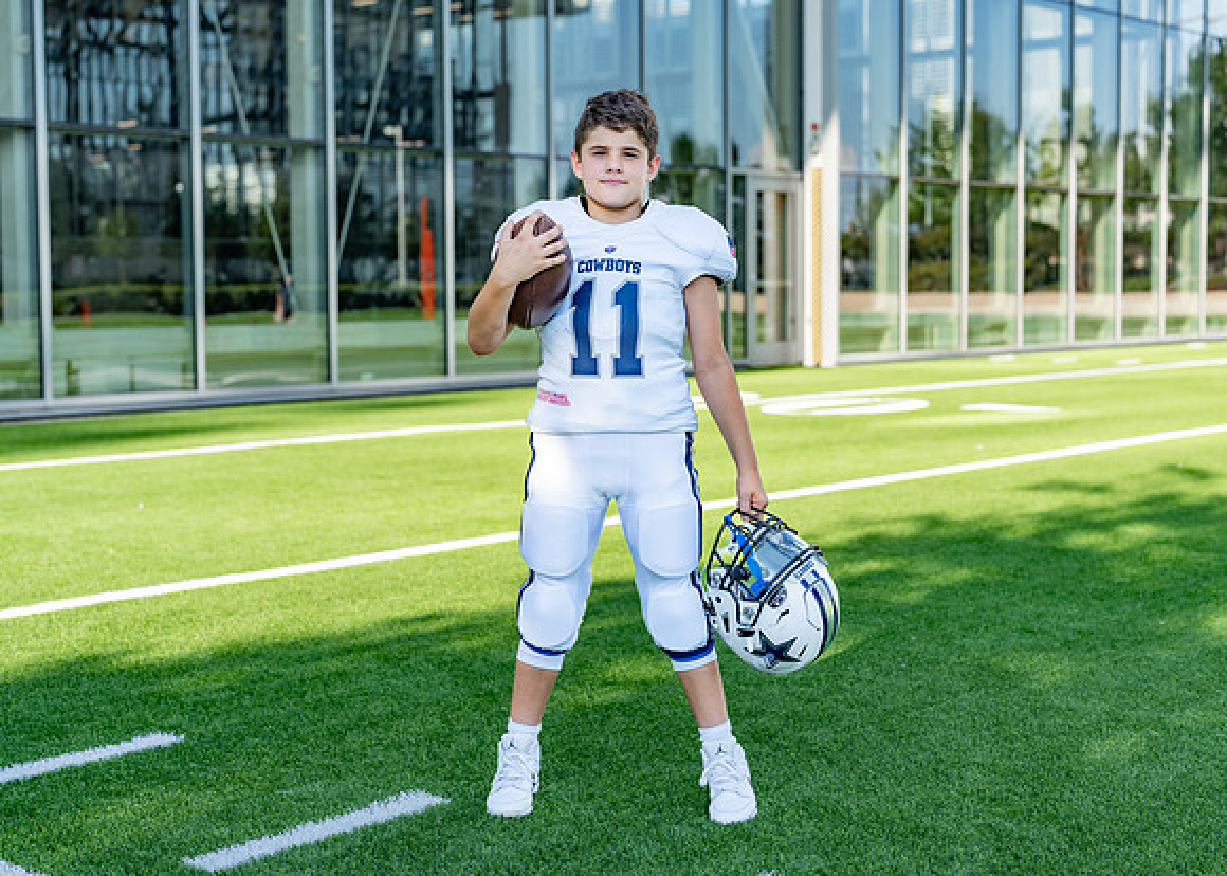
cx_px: 648
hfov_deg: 34.7
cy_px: 423
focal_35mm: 56
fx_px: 1965
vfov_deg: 25.1
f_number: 2.8
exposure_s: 1/500
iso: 100
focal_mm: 50
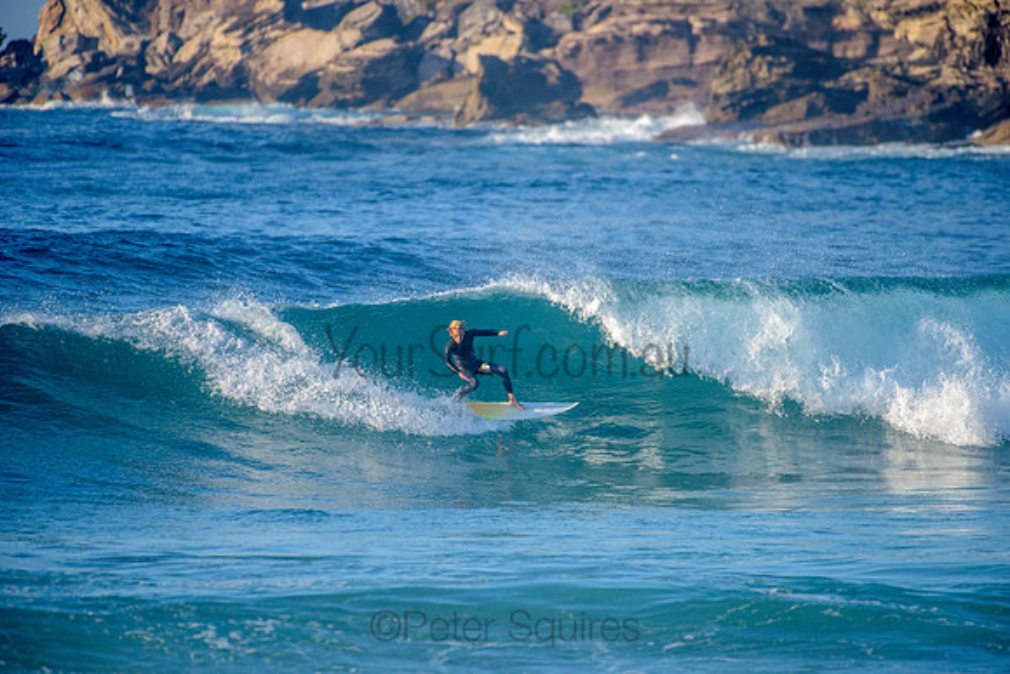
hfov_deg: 4.1
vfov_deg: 2.8
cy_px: 337
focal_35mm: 500
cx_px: 505
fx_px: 14030
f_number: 5.6
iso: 450
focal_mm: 500
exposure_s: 1/2000
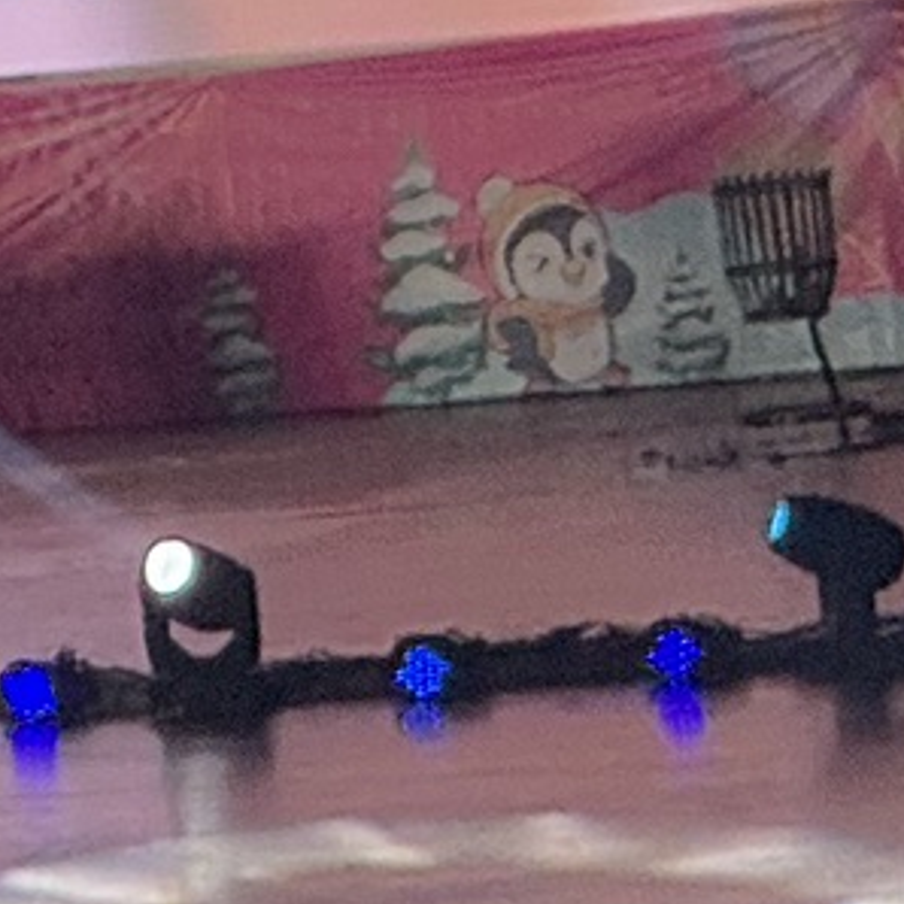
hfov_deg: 2.4
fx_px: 21066
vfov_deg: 2.4
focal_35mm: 713
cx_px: -1653
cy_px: -1201
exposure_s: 1/100
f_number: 2.8
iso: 80
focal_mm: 15.66
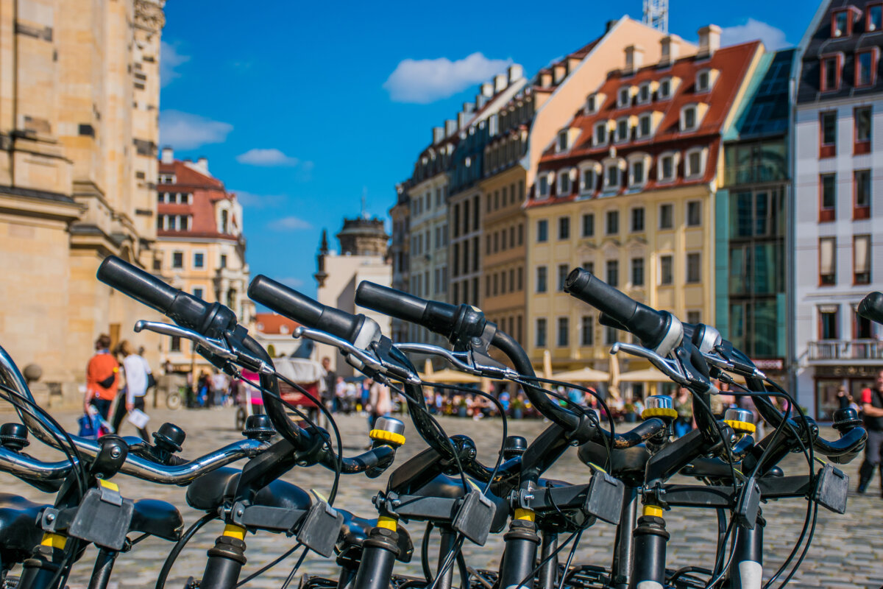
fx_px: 1398
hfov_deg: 35.1
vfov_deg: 23.8
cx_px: 442
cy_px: 294
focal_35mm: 57
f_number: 4.2
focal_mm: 38
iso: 100
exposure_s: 1/1600
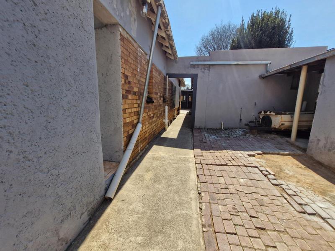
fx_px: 126
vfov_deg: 89.9
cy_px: 126
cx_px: 168
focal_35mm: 13
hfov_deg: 106.2
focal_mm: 1.74
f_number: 2.2
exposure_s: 1/1180
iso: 50
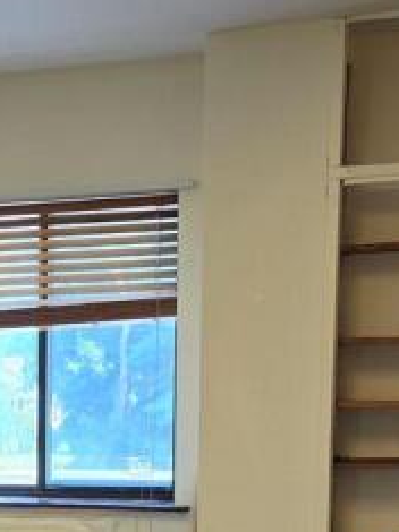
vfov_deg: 19.7
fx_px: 1446
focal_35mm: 94
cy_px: 629
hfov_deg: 15.2
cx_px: -61
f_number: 1.4
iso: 40
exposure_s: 1/120
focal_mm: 6.5
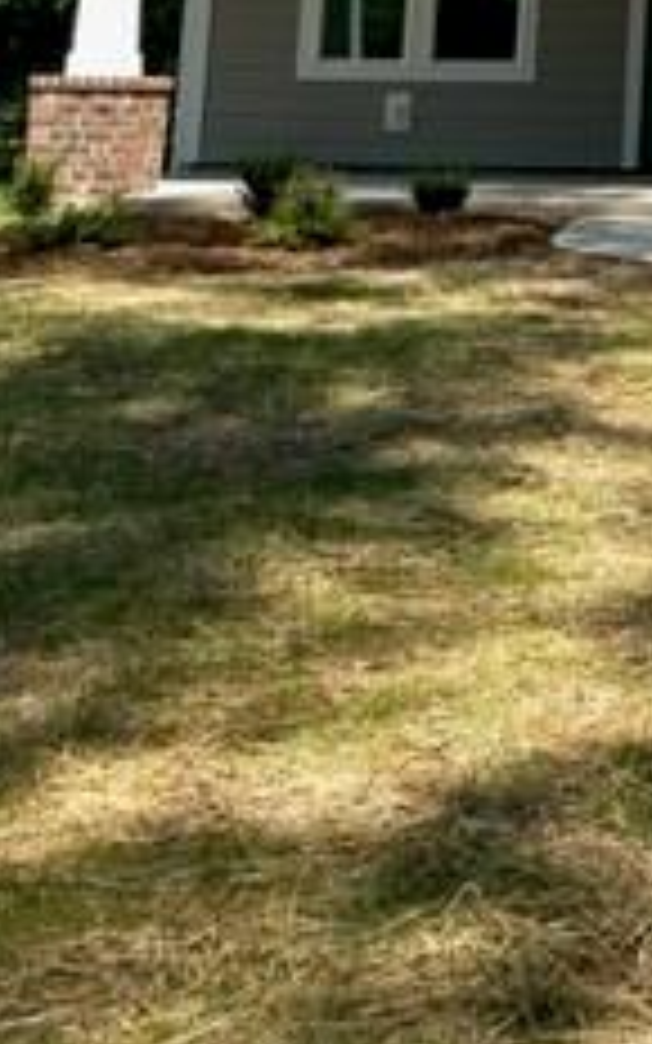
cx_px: 1052
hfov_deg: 15.5
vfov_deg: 24.4
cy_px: -238
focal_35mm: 76
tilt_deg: +10.1
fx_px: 2161
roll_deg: +0.2
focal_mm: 5.7
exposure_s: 1/3165
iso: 50
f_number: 1.5
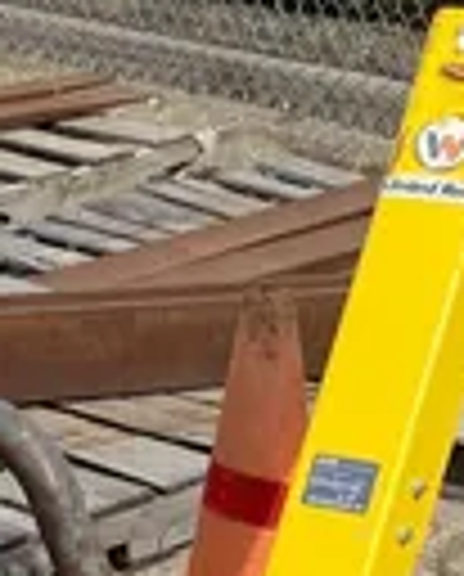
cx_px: 113
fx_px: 2480
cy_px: 893
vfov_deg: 12.5
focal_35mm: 145
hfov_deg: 10.7
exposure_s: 1/3205
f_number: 1.8
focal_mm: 4.25
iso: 32
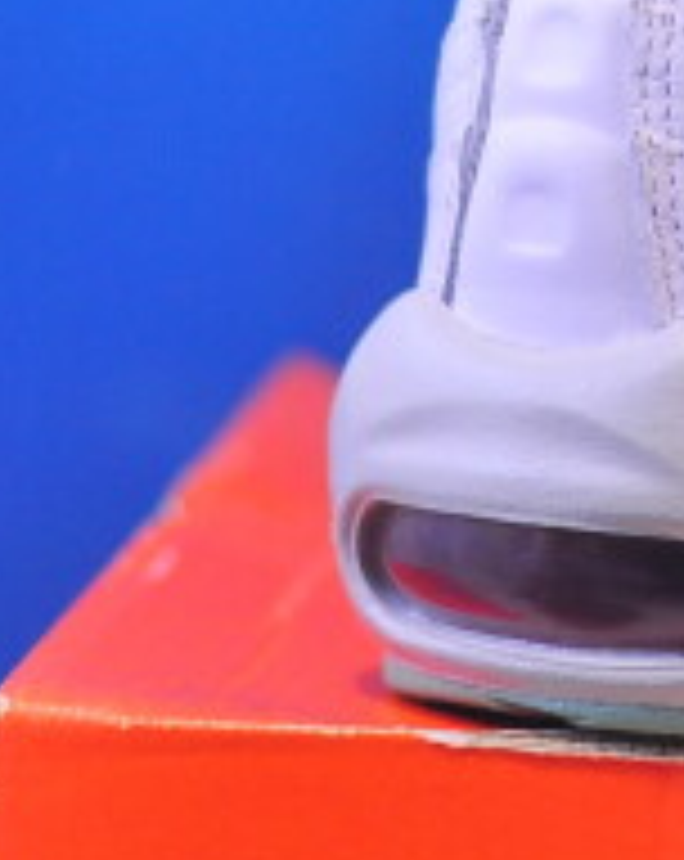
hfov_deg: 5.1
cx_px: 1480
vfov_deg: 6.5
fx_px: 7489
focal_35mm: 295
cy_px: -259
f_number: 2.2
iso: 250
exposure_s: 1/320
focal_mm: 50
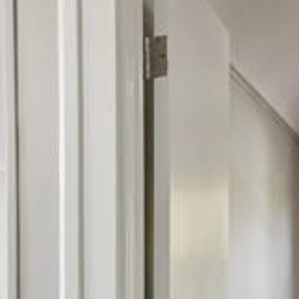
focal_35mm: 81
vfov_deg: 20.6
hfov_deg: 18.0
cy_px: 314
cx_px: -202
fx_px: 792
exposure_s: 1/30
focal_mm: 10
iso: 320
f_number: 8
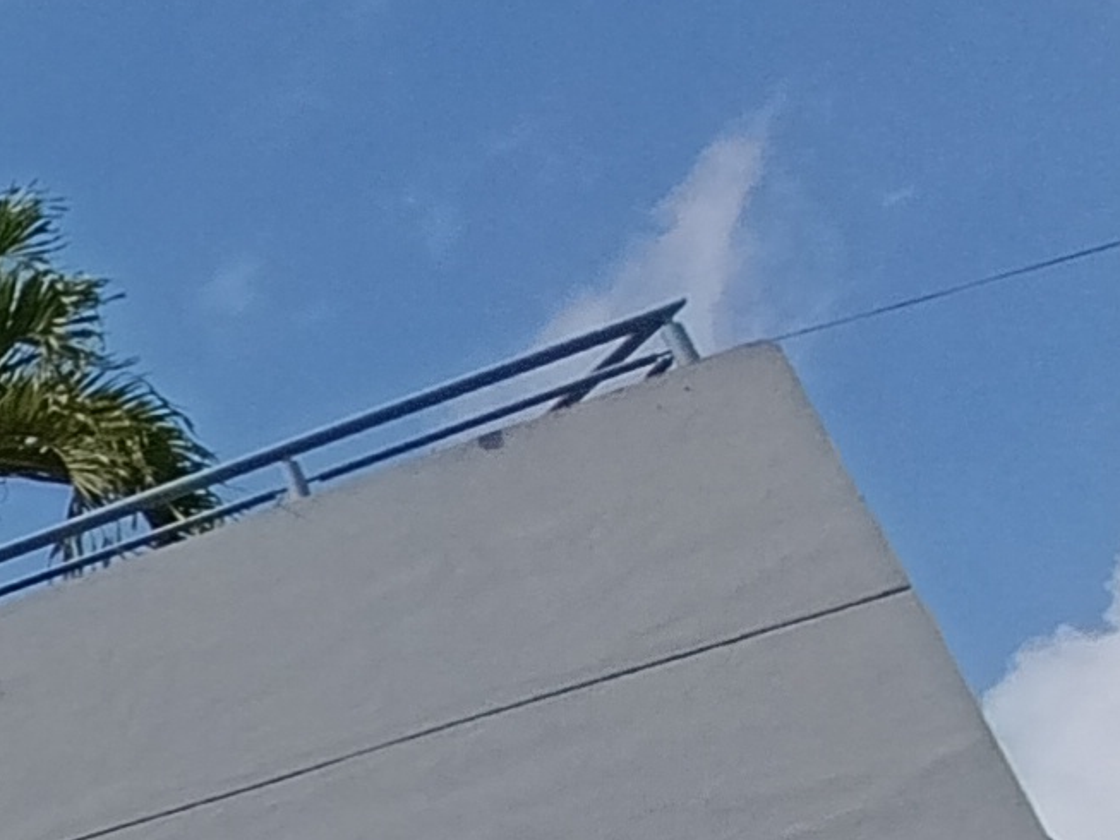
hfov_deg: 16.4
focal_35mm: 80
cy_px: 1157
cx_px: -1293
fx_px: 2589
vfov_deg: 17.1
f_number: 2.2
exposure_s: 1/2151
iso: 50
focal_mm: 1.65
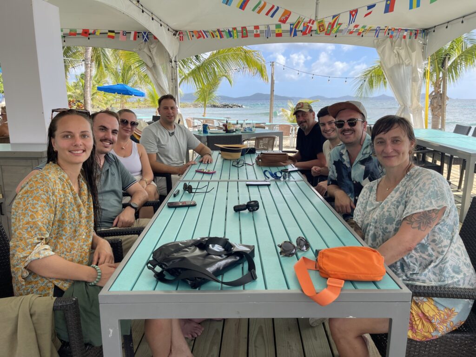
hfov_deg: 69.4
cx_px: 238
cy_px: 178
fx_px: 344
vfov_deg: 54.9
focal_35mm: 25
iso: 32
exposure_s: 1/962
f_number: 1.6
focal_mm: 5.1
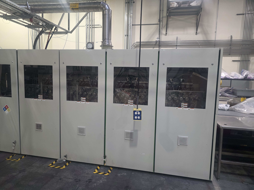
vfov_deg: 58.9
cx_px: 127
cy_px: 95
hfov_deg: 73.9
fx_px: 169
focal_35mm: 23
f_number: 1.7
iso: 320
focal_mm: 6.3
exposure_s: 1/120
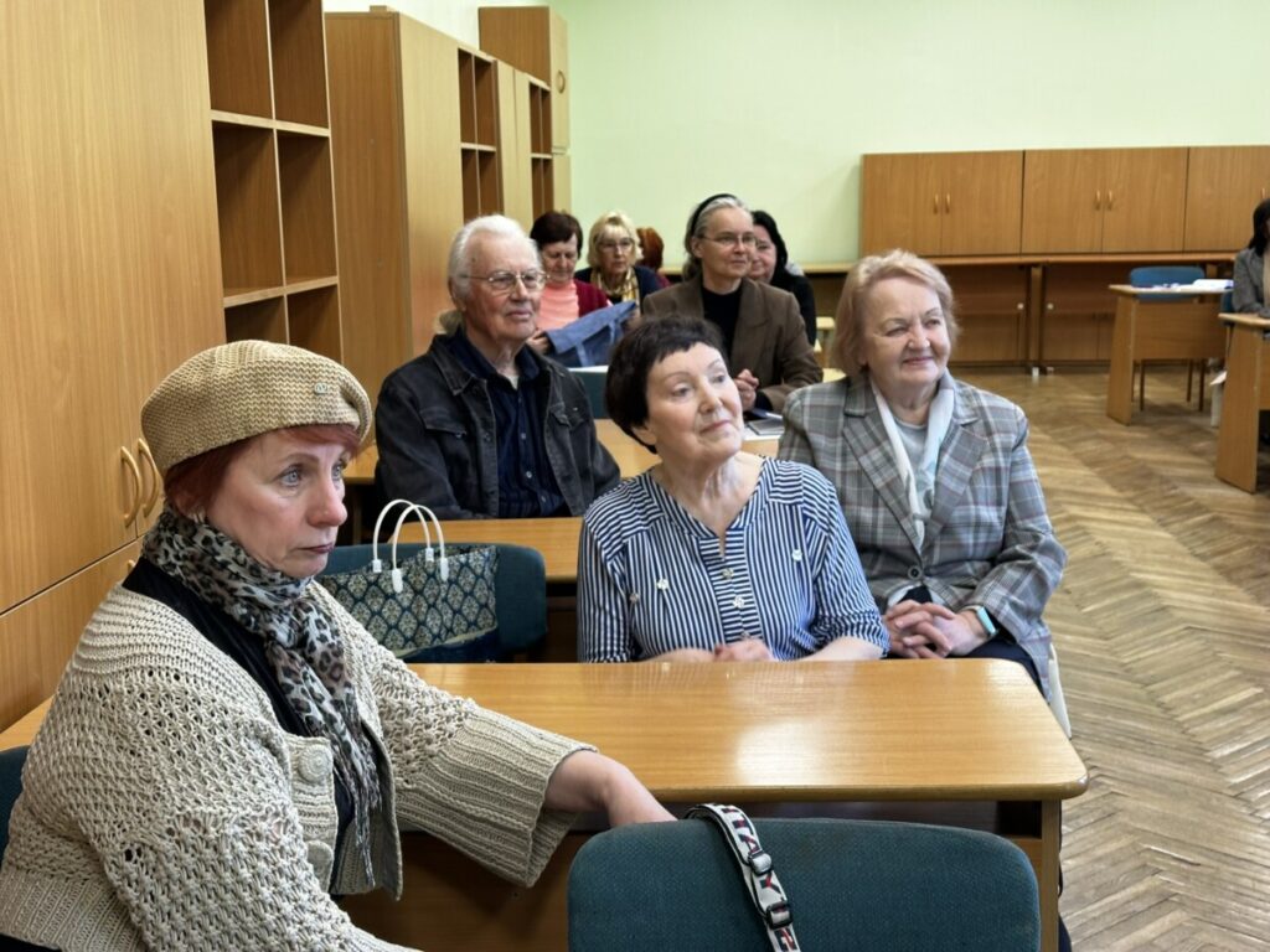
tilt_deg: -9.8
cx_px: 635
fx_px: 1761
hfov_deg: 39.7
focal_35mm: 48
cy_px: 476
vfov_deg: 30.3
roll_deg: +1.2
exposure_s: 1/50
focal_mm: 6.86
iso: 80
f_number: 1.78
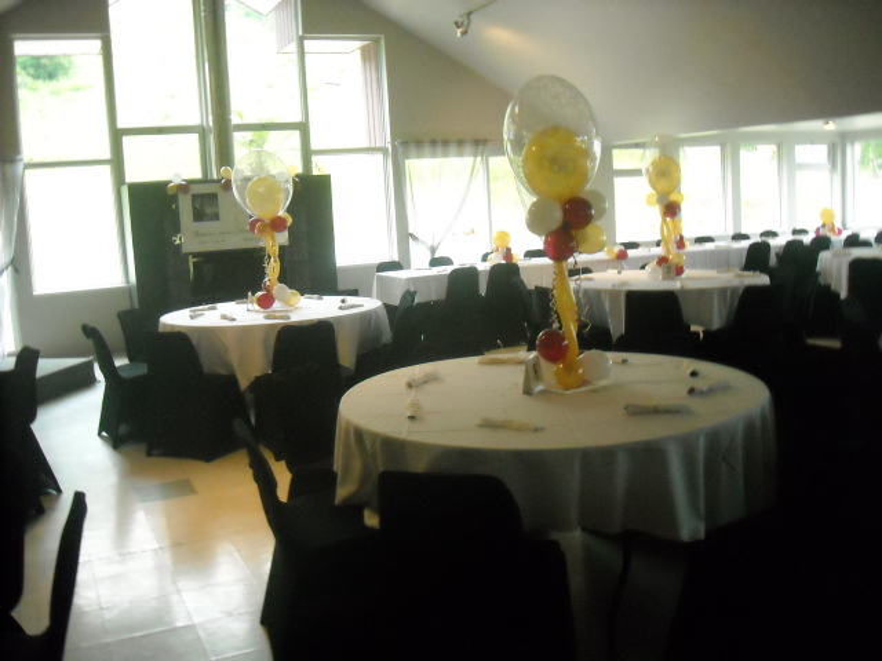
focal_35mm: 35
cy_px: 330
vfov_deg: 40.7
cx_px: 441
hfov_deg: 52.6
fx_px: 892
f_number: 2.8
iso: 800
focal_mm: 5.7
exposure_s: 1/76
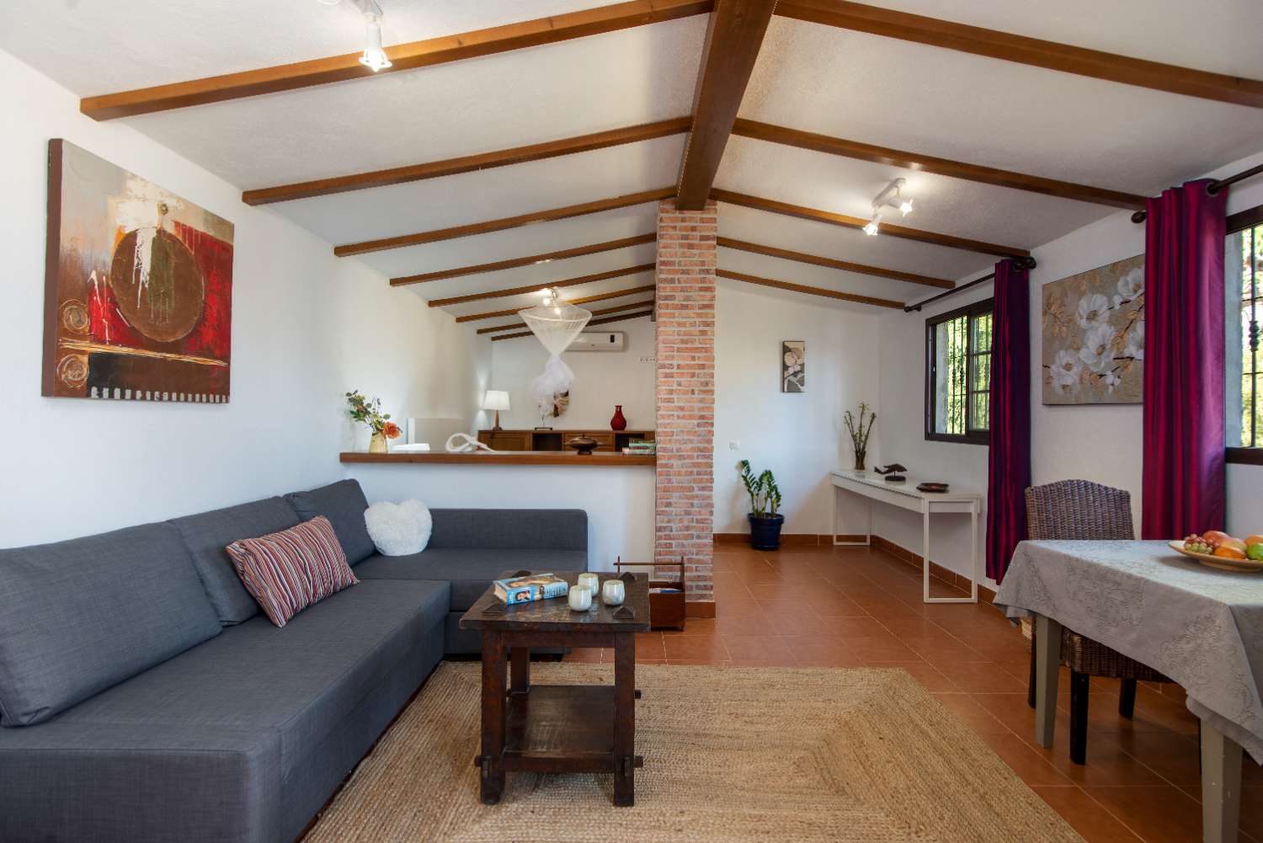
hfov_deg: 93.3
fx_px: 597
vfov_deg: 70.5
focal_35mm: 17
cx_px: 632
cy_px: 422
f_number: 9
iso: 100
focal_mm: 17
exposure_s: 1/2
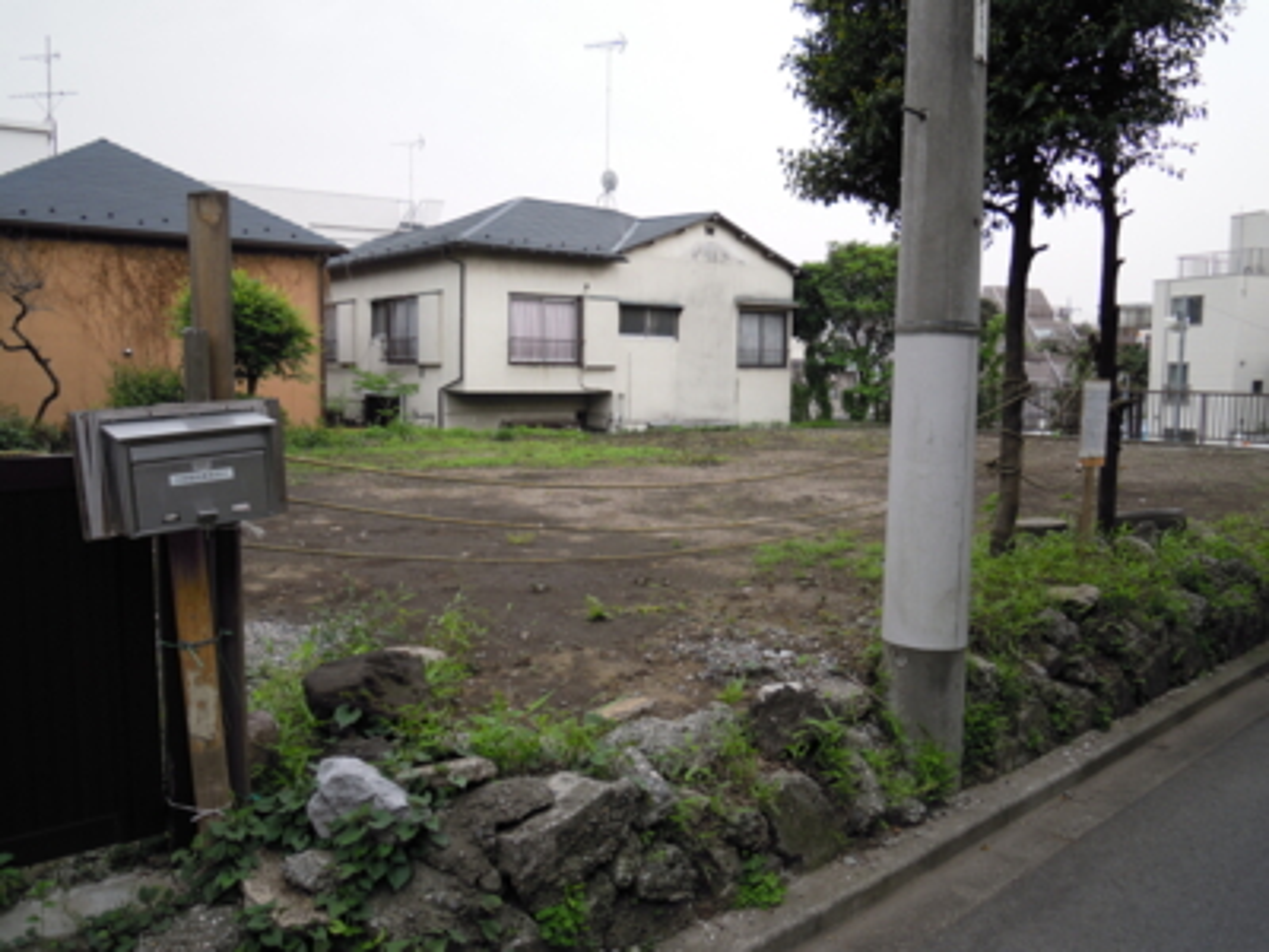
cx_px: 634
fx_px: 1026
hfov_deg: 63.4
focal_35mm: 28
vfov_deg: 49.7
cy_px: 476
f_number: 2.7
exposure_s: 1/250
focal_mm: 5
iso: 100
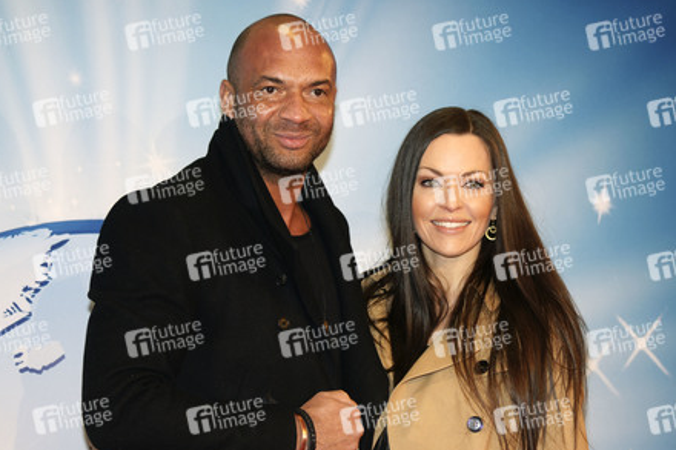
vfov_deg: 10.5
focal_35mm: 131
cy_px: 224
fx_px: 2450
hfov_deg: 15.7
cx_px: 338
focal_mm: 85
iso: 200
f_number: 5
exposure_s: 1/100
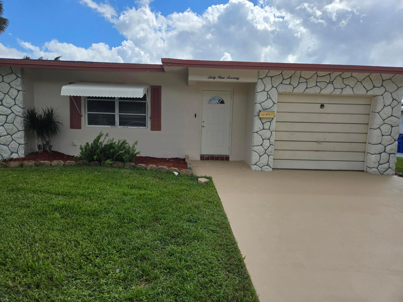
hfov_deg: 73.9
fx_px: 268
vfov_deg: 58.9
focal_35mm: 23
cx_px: 202
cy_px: 151
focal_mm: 5.4
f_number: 1.8
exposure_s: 1/7075
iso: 80
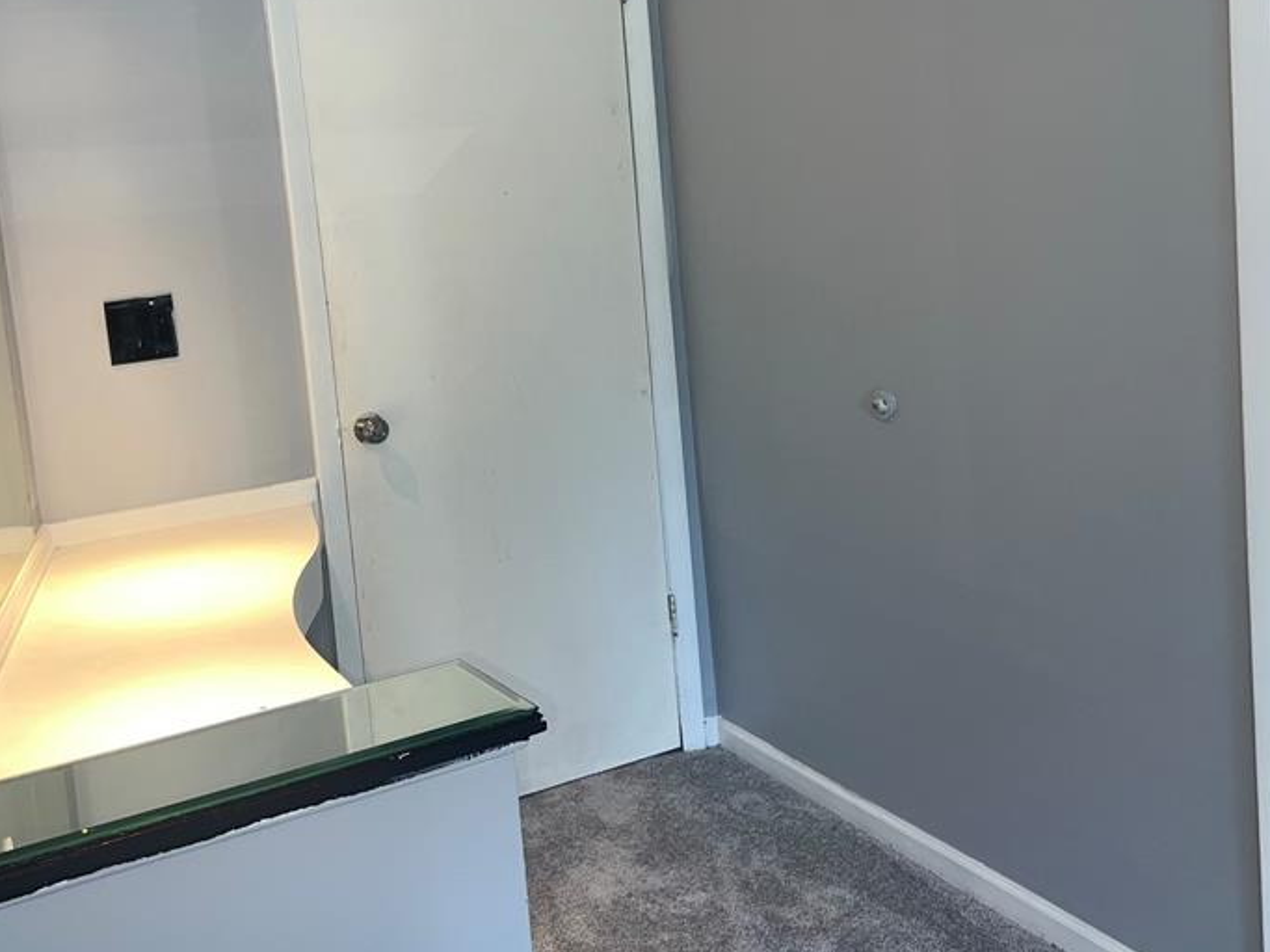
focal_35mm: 39
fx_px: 1431
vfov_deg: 36.6
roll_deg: +4.9
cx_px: 588
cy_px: 361
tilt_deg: -6.9
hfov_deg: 47.8
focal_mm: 5.7
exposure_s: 1/36
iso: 40
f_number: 1.5
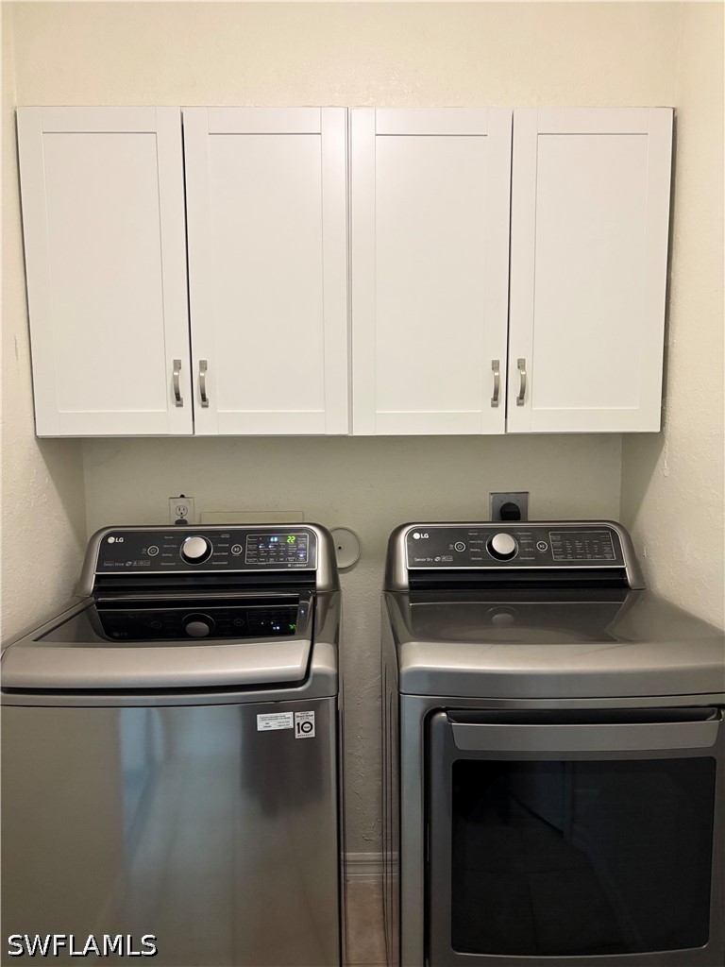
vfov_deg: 67.3
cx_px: 362
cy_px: 484
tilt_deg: -5.8
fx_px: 726
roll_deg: -0.3
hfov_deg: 53.1
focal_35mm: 26
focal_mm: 5.96
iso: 400
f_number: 1.6
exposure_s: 1/60
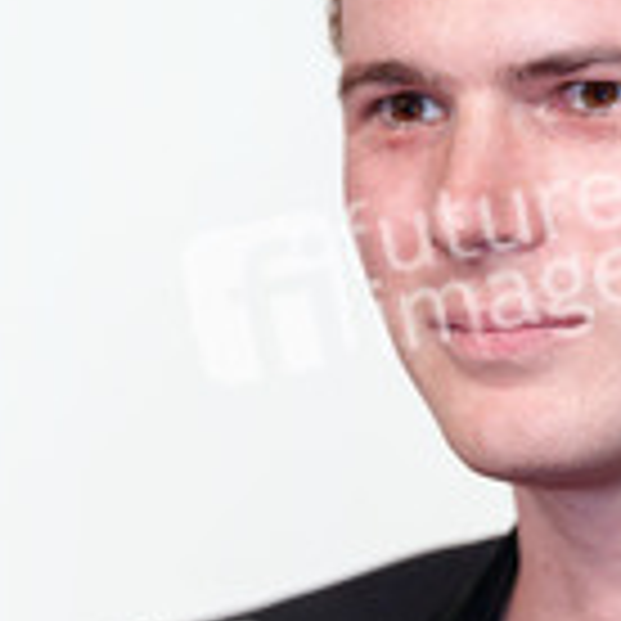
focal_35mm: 414
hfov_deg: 4.2
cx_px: 544
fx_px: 8403
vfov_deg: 4.2
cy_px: 504
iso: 320
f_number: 3.2
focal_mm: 168
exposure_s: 1/250
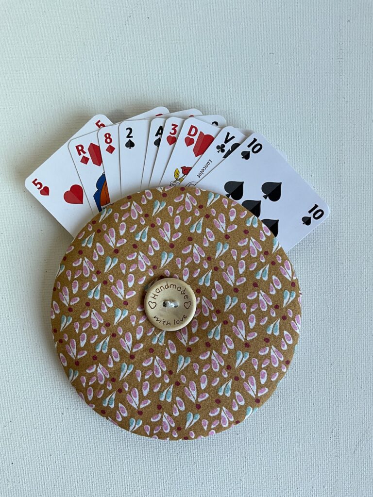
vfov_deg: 61.7
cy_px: 248
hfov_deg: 48.2
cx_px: 186
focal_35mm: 29
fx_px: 417
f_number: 1.8
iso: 40
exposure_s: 1/122
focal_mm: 3
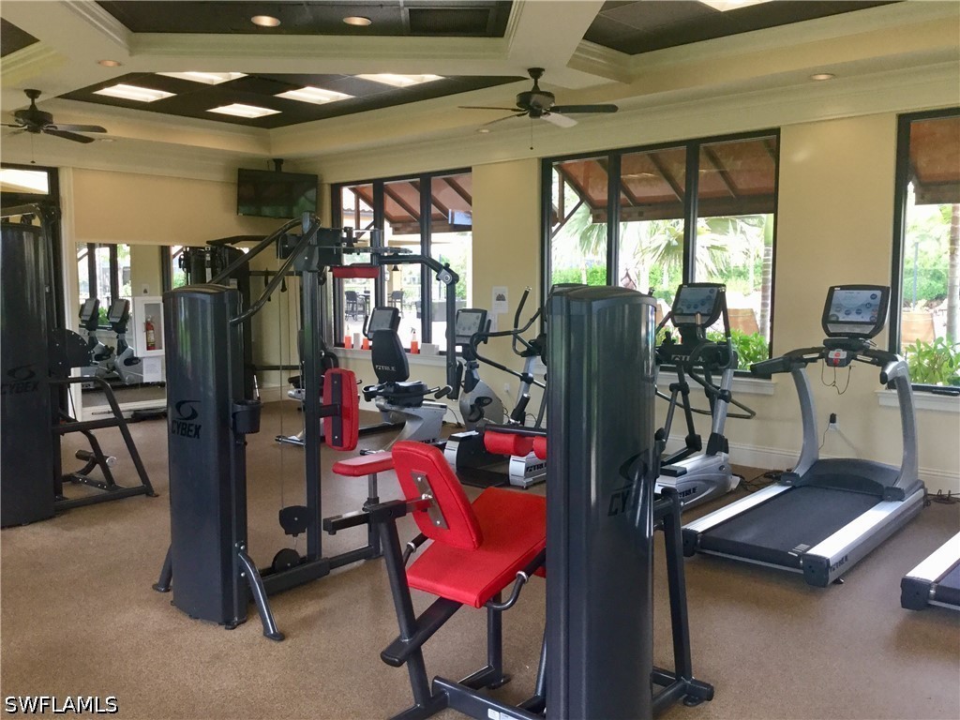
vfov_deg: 45.4
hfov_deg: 58.4
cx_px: 480
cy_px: 360
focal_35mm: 31
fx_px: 860
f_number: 2.4
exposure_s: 1/30
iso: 40
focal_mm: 3.3
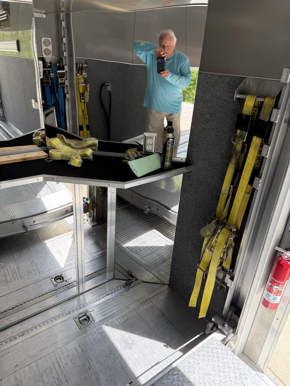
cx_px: 145
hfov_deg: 56.8
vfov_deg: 71.6
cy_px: 193
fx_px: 268
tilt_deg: -25.0
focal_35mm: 24
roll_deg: -4.6
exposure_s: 1/481
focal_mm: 6.76
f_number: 1.78
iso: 100
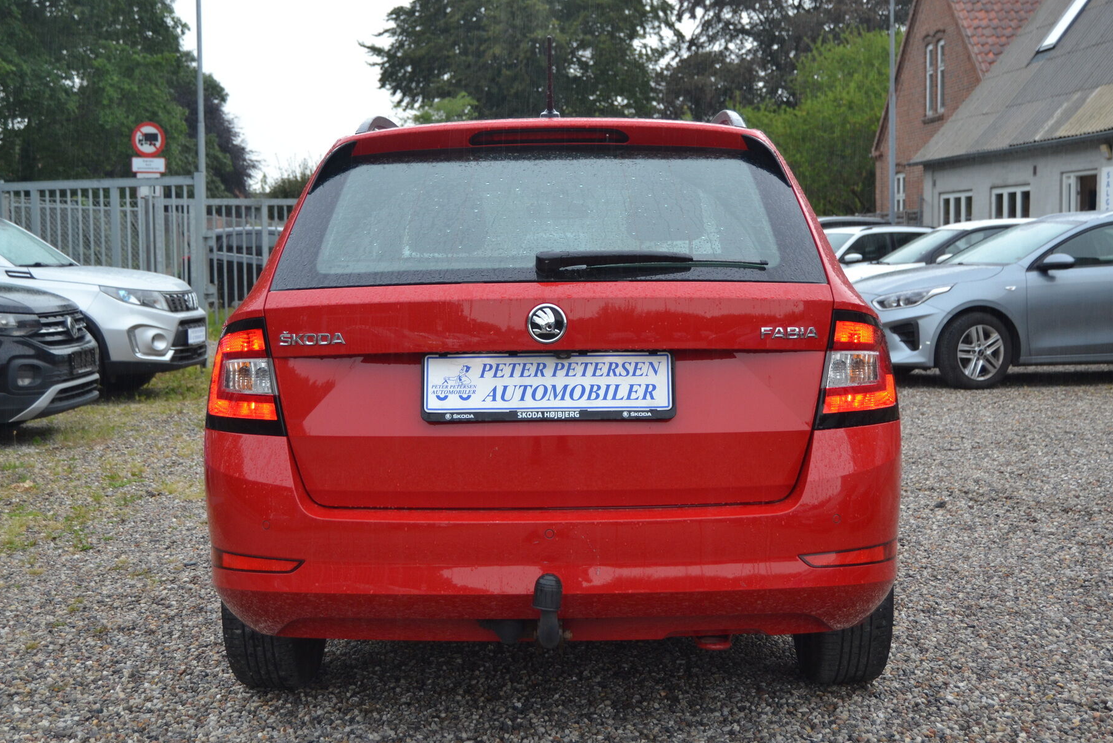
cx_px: 547
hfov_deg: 39.9
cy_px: 375
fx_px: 1532
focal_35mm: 50
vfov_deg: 27.2
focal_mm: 31
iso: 400
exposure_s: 1/80
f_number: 4.5
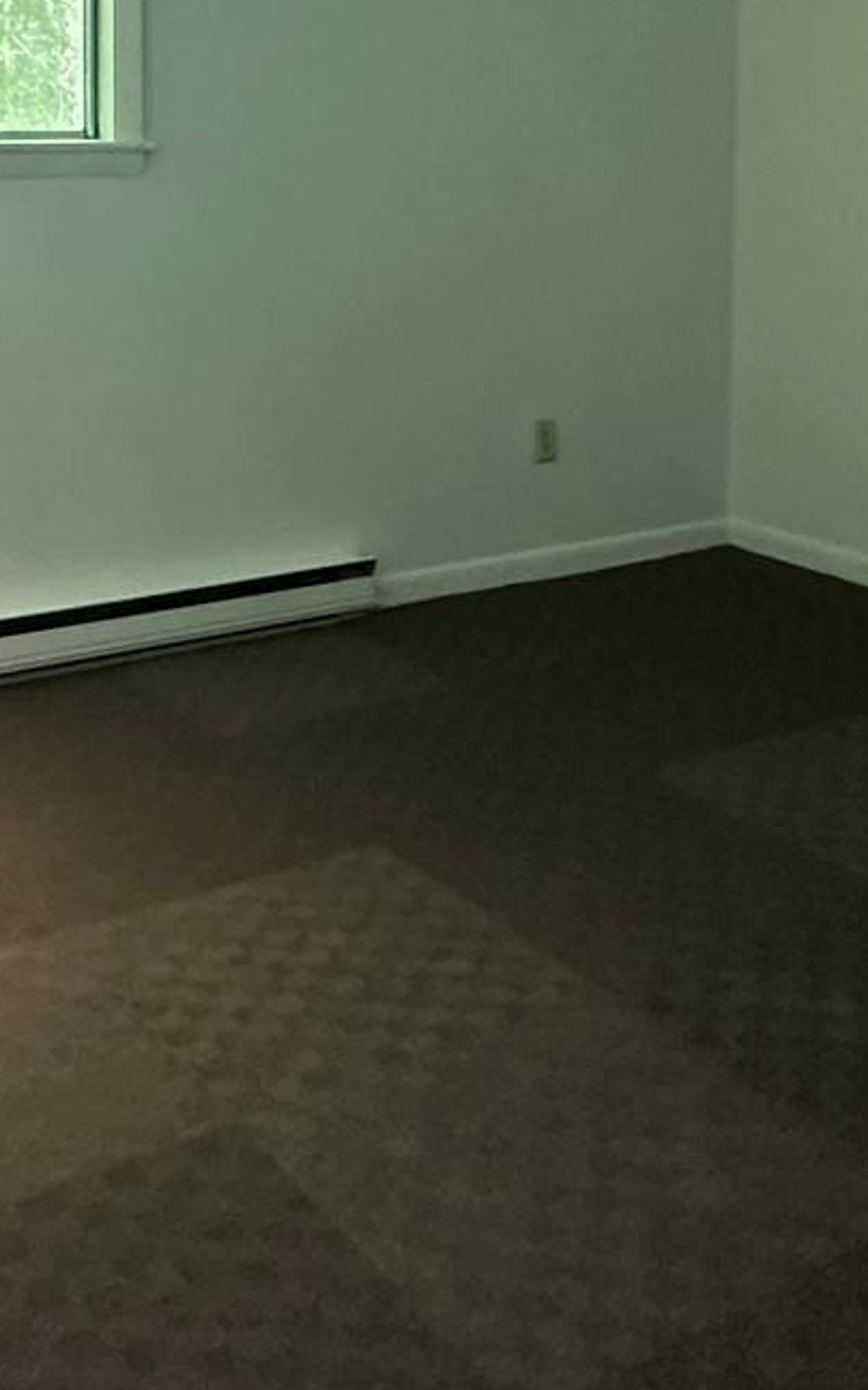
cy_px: 243
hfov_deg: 27.4
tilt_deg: -3.8
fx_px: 1780
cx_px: 415
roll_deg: -1.6
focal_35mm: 47
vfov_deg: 40.6
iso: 320
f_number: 2.2
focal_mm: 2.22
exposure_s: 1/60
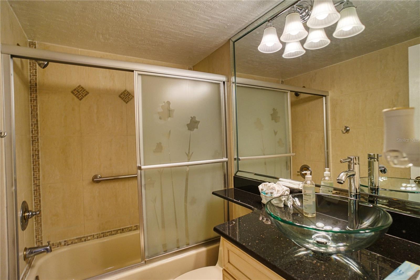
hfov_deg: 90.0
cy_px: 140
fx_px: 210
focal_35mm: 18
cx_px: 210
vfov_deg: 67.4
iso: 400
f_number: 4.5
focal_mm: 18
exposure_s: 1/200
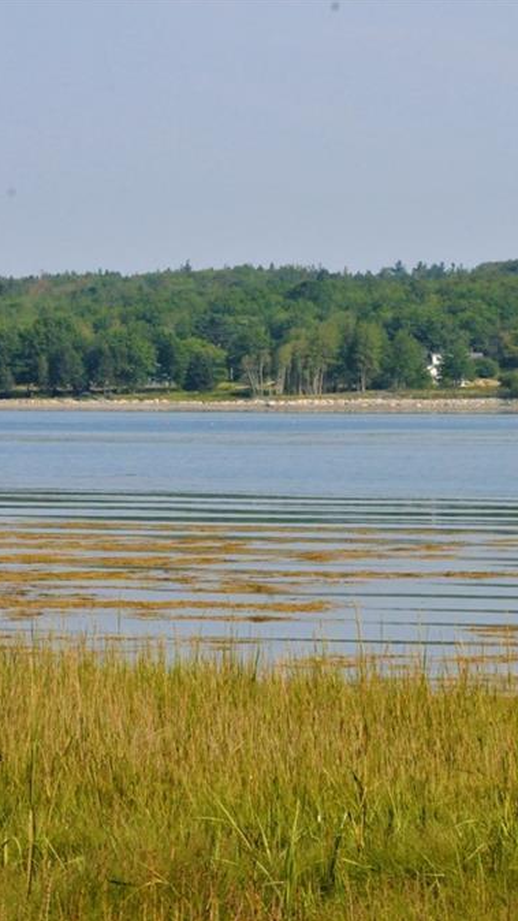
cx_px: 344
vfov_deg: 11.6
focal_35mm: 186
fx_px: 4543
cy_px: 460
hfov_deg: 6.5
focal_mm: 78
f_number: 27
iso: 800
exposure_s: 1/250
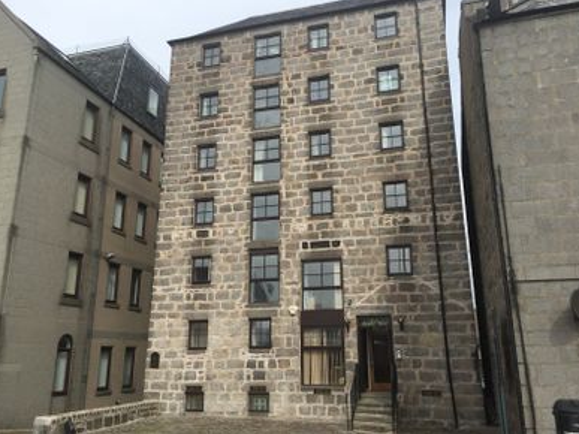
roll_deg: -1.0
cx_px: 290
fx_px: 502
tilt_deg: +15.3
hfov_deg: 60.0
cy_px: 213
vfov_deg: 46.8
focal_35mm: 30
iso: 32
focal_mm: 4.15
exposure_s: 1/1412
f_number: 2.2
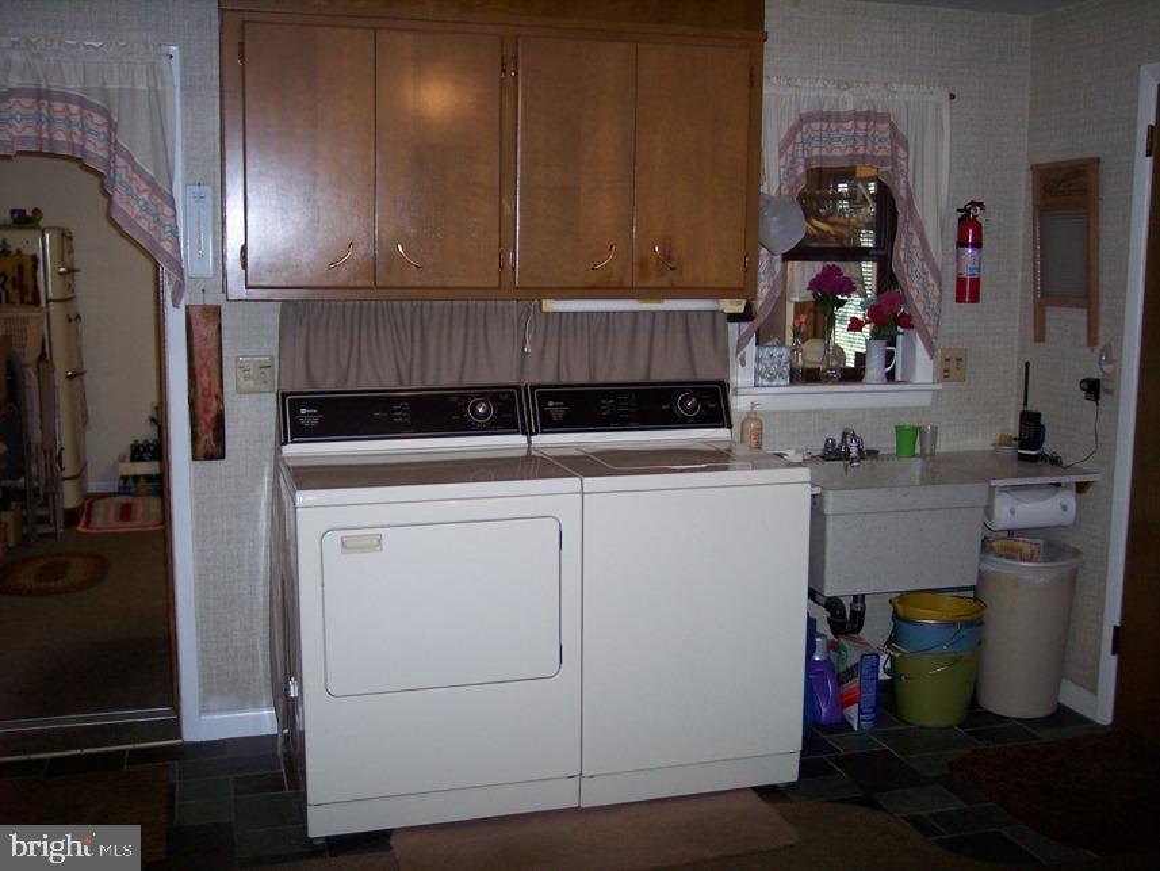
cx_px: 580
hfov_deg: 47.9
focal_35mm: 39
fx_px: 1307
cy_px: 436
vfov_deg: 36.8
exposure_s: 1/60
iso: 140
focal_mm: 8
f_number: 2.8
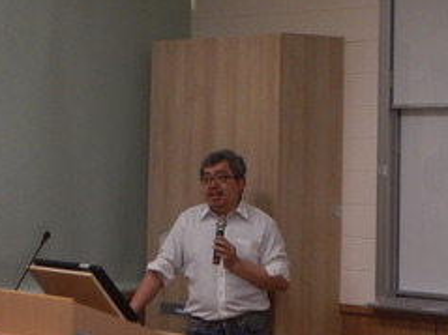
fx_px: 1669
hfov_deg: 14.9
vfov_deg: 11.4
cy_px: 51
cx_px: 493
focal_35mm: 129
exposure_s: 1/30
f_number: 4.3
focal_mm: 7.8
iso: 160
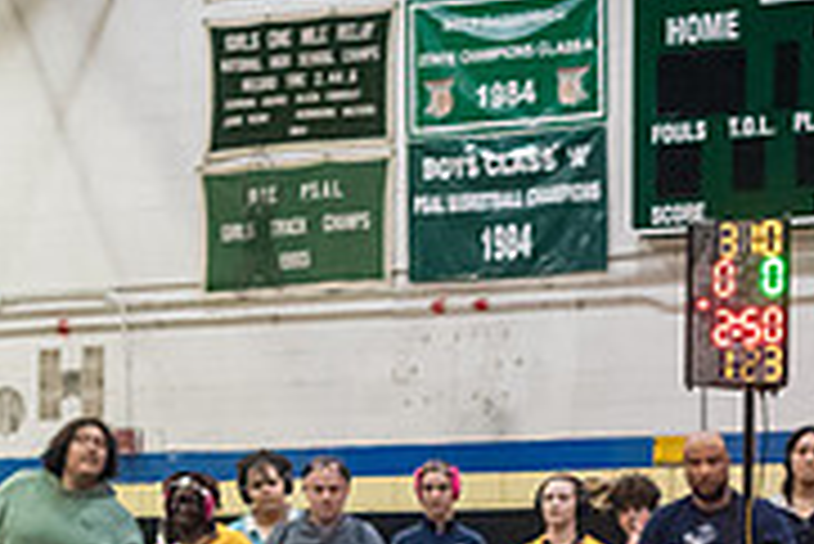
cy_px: 907
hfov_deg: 14.0
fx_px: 3304
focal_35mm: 146
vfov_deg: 9.1
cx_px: 643
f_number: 3.5
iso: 6400
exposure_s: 1/400
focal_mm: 35
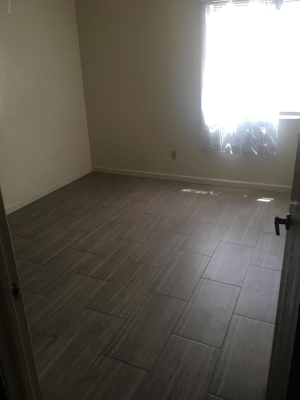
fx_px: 335
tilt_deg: -20.5
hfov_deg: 48.2
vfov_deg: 61.7
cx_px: 150
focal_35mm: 29
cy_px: 200
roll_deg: +1.7
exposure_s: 1/30
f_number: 2.2
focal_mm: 4.15
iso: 25
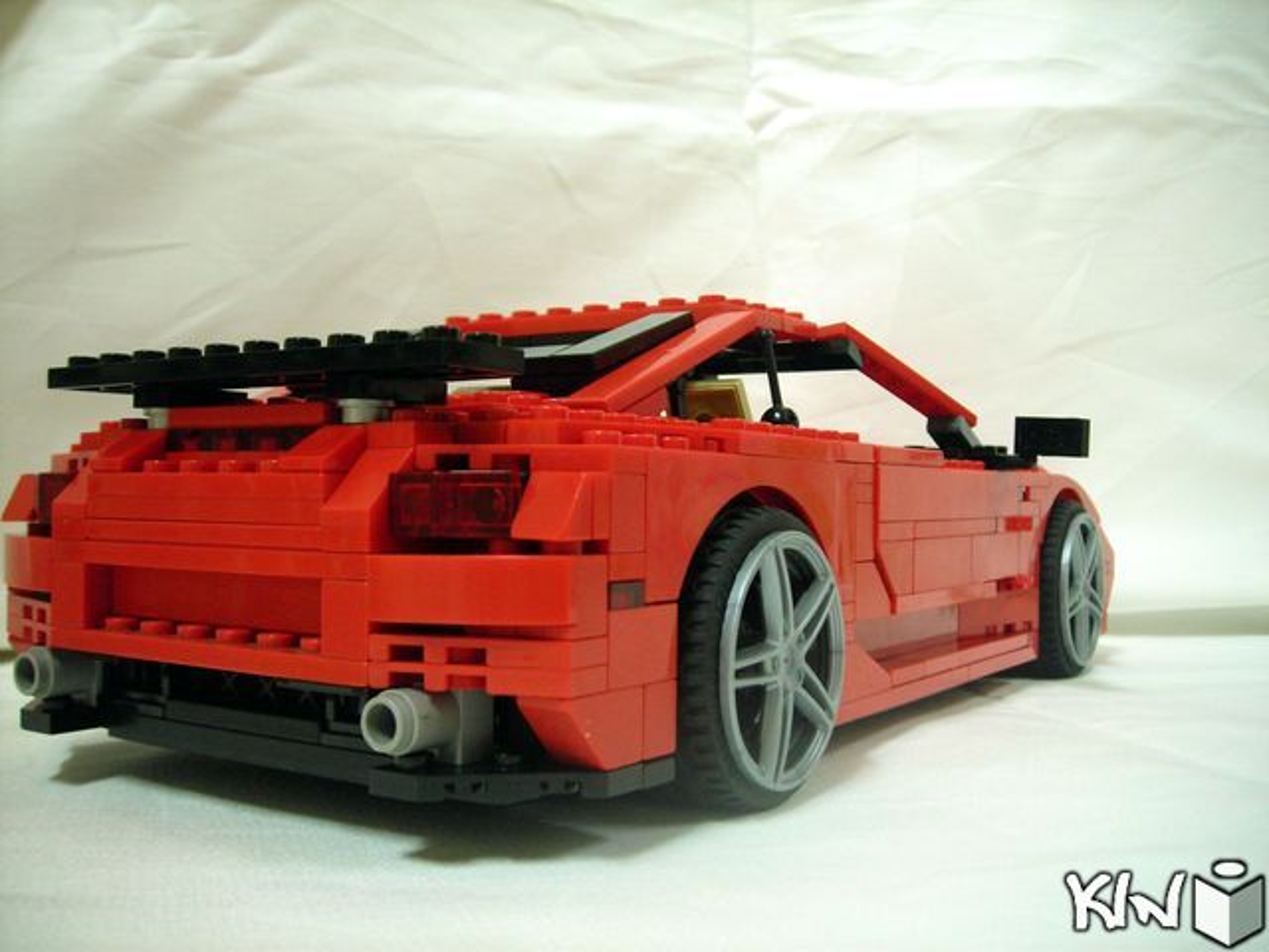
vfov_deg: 37.7
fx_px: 1393
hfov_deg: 49.0
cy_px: 476
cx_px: 634
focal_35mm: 38
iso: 184
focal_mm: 6.3
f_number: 3.2
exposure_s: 1/3.9
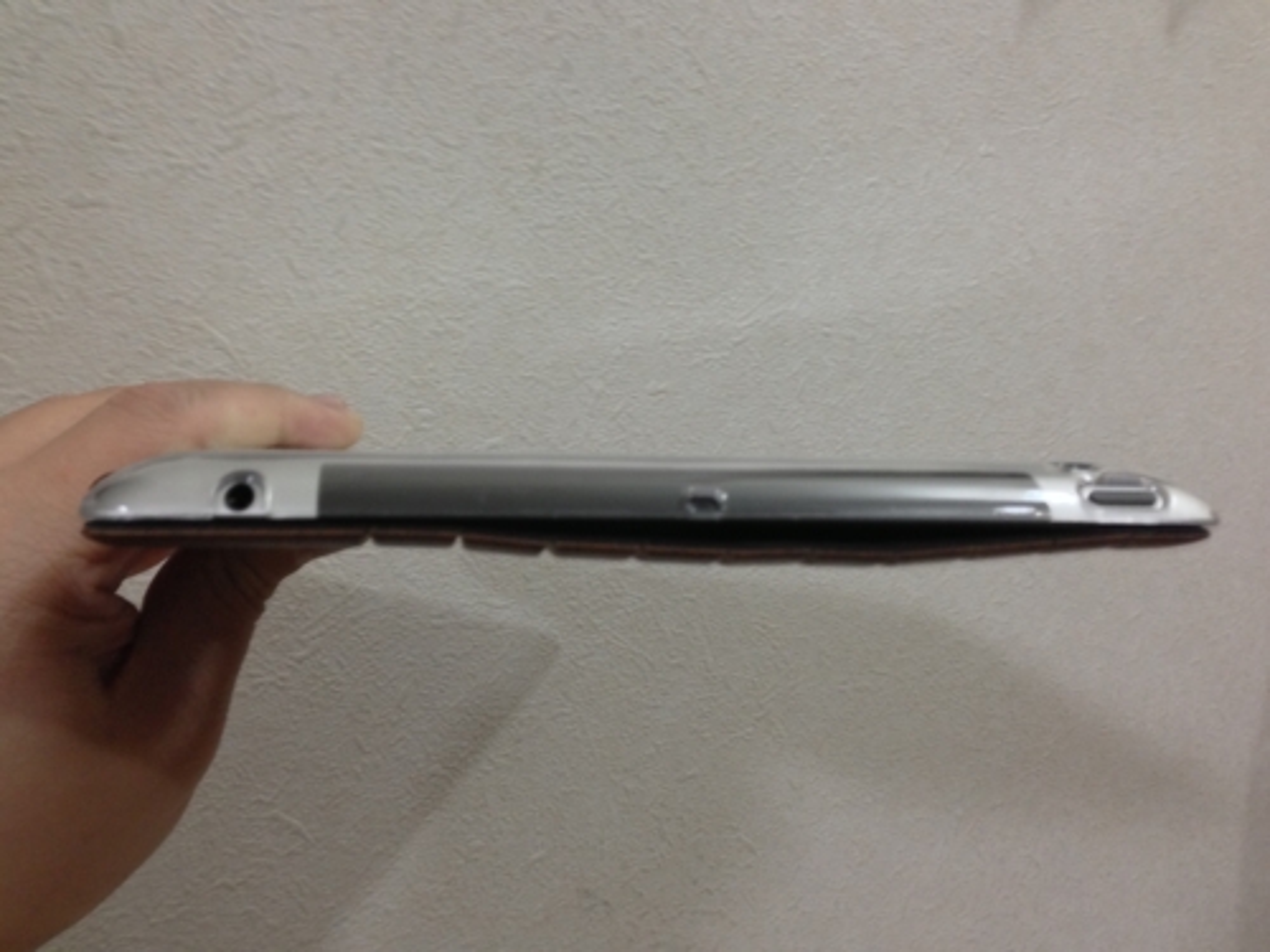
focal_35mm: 33
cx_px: 635
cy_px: 476
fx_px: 1211
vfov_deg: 42.9
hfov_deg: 55.4
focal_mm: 4.13
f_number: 2.4
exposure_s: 1/20
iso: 250
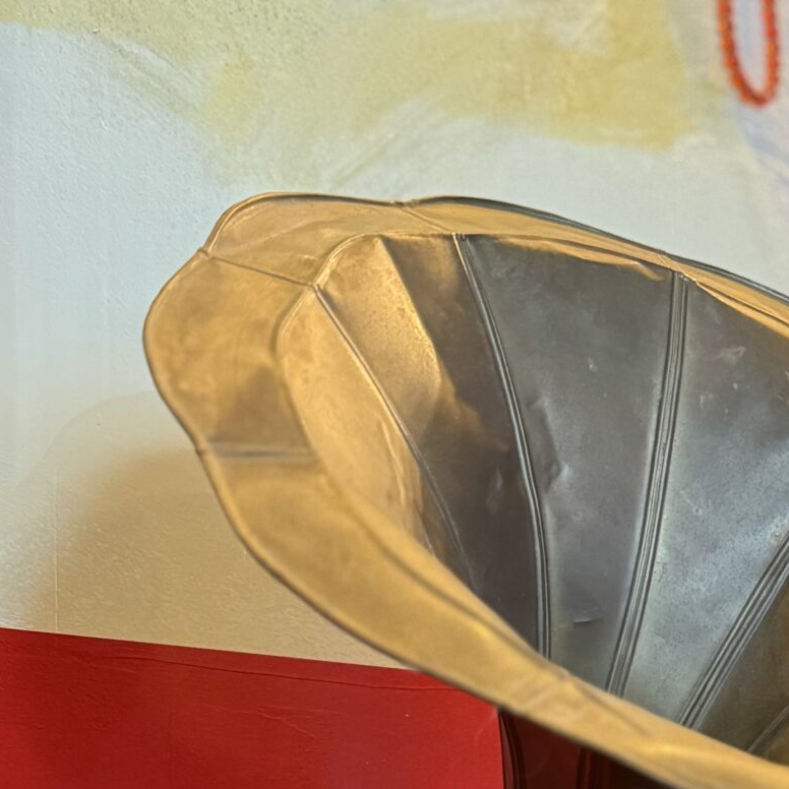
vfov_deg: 23.6
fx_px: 1805
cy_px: 794
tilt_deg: +4.5
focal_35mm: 70
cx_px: 859
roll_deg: +1.5
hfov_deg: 23.2
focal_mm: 6.76
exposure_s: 1/33
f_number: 1.78
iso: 800
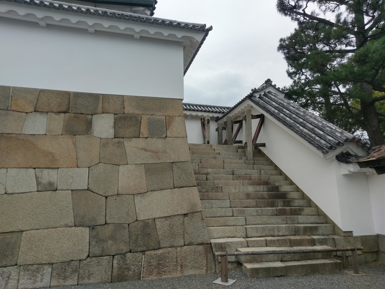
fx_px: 289
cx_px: 192
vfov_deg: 53.1
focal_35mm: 26
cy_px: 144
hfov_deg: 67.3
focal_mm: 4.58
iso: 100
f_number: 1.8
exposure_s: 1/960
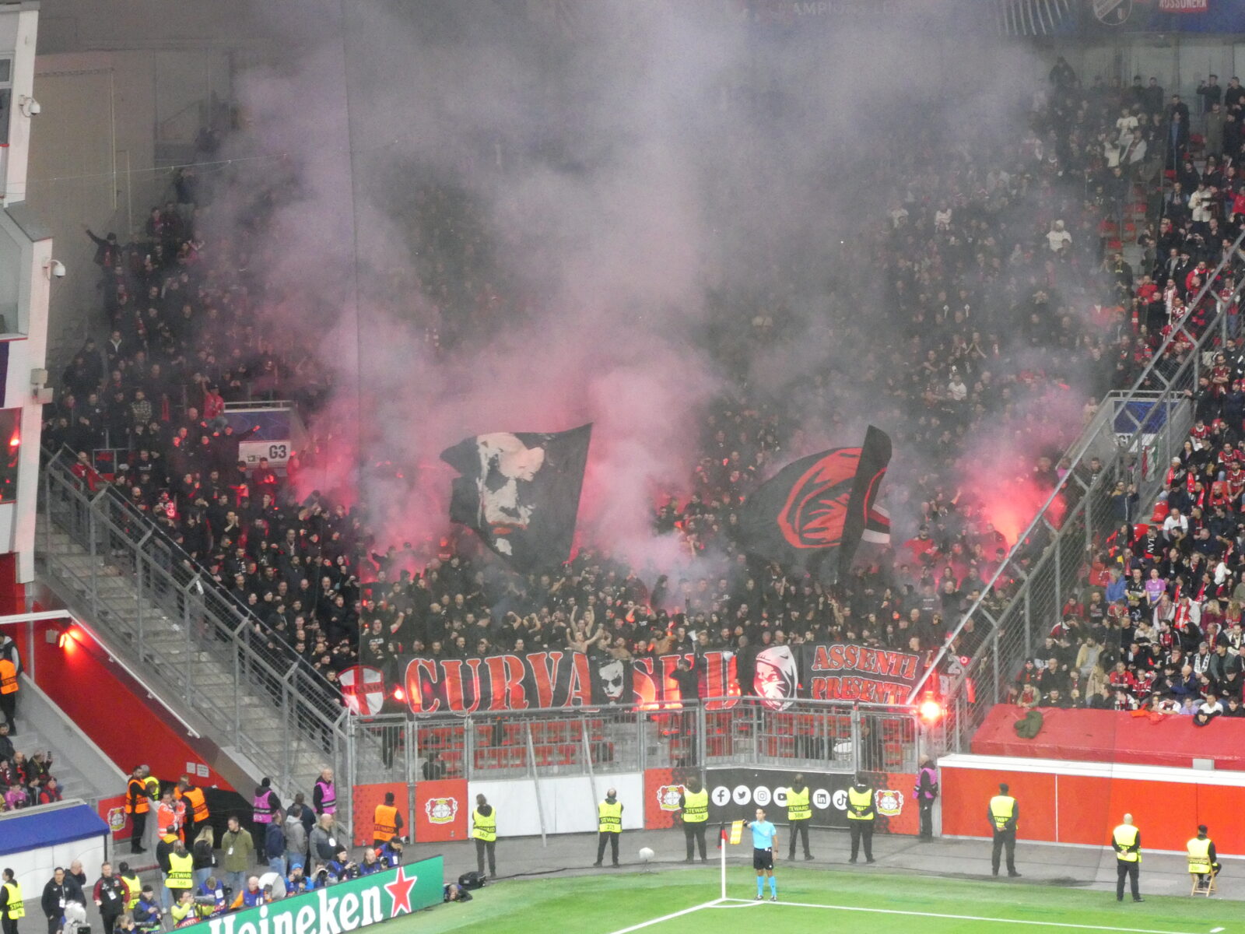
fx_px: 5755
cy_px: 467
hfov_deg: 12.3
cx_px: 622
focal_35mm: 160
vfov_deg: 9.3
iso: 1000
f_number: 5.5
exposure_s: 1/80
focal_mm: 28.7
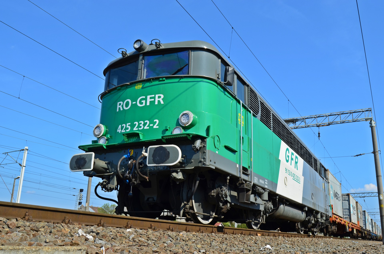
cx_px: 192
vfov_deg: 38.2
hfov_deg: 55.2
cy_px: 127
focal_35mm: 34
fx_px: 367
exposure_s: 1/320
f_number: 10
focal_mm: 23
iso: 200
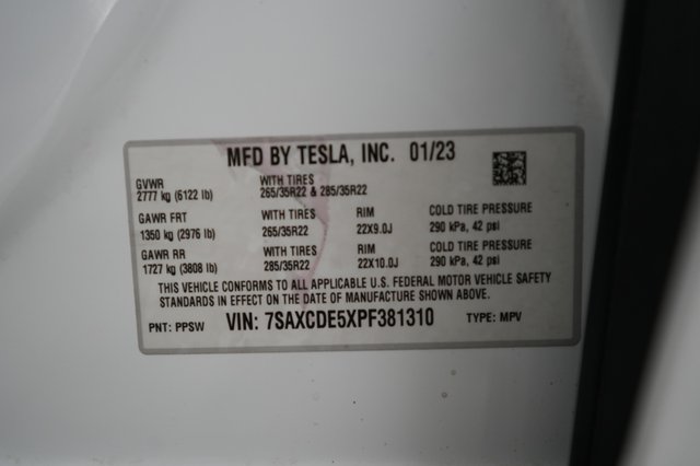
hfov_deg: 65.5
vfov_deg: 46.4
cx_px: 350
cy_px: 233
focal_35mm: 28
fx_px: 544
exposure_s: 1/60
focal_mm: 28
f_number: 2.8
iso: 1250
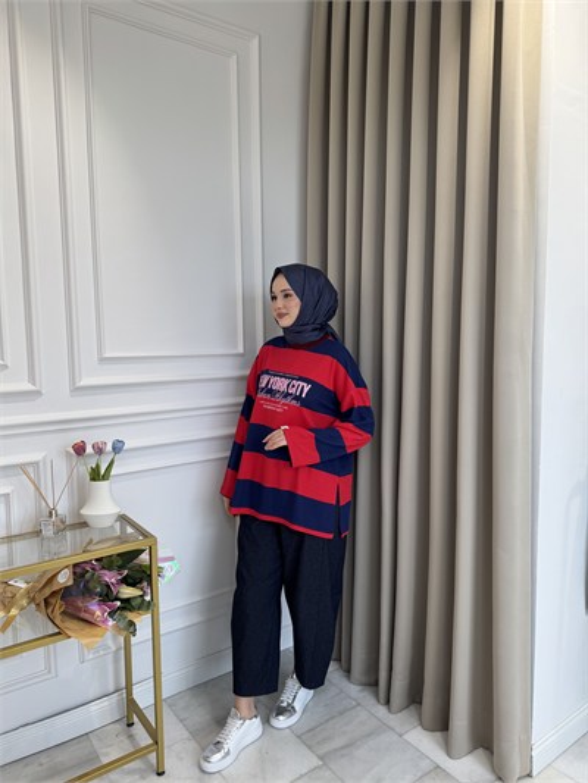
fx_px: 543
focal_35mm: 24
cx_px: 294
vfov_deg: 71.6
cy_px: 392
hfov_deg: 56.8
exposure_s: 1/132
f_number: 1.78
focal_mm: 6.76
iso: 50
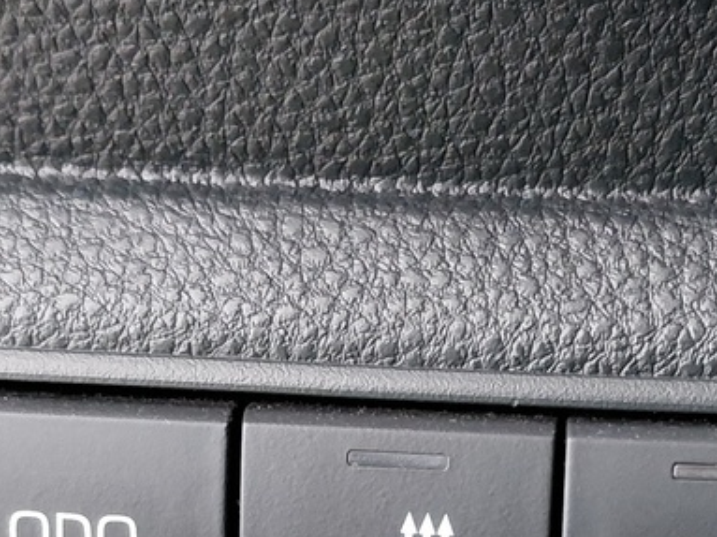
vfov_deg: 15.3
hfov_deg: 20.8
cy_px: 580
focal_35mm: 94
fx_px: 1946
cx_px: 468
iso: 1000
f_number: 1.8
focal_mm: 4.69
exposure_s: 1/25
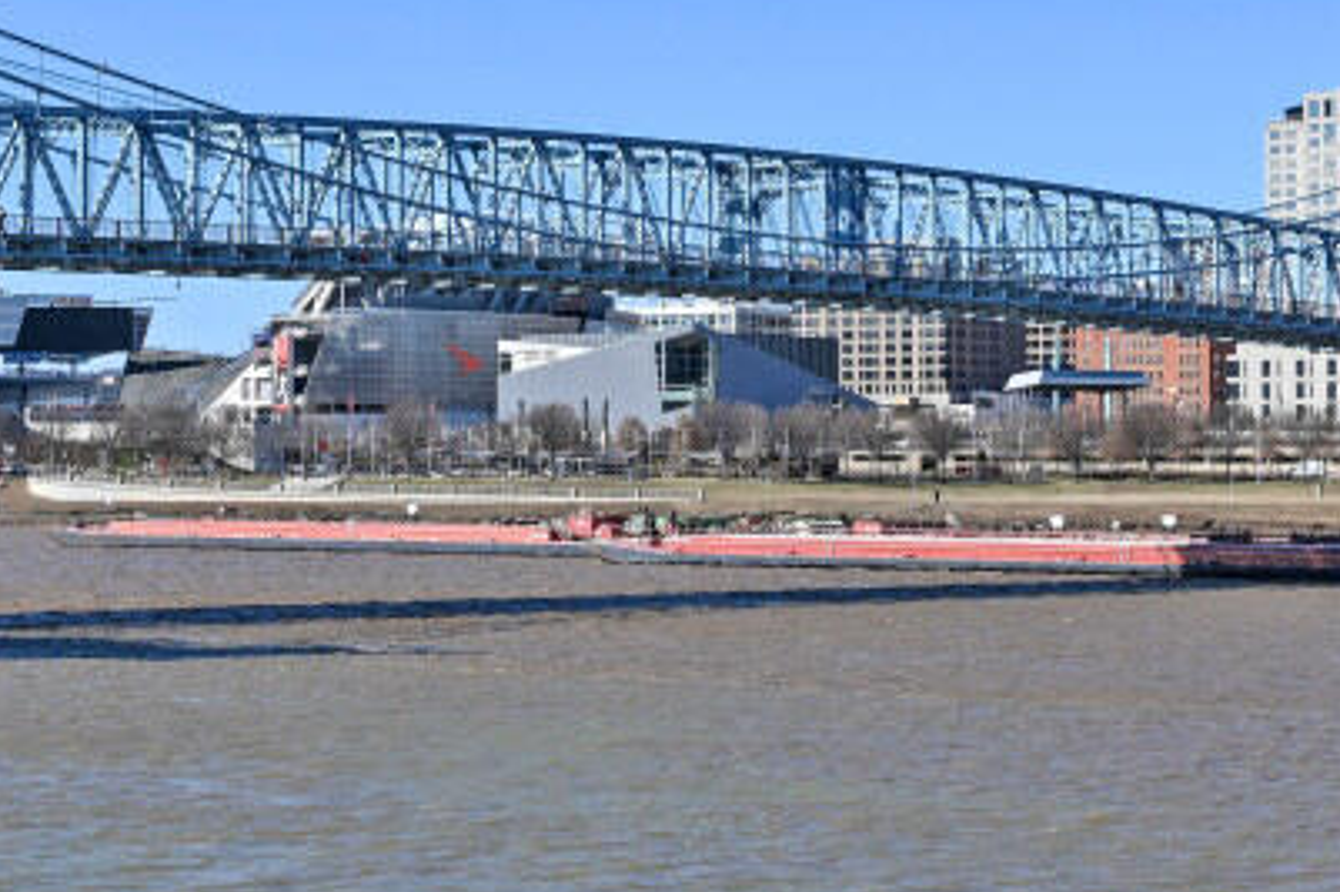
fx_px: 3758
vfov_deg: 13.5
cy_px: 337
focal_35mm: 101
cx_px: 461
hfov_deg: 20.2
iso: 100
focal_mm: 27
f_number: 7.1
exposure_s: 1/400
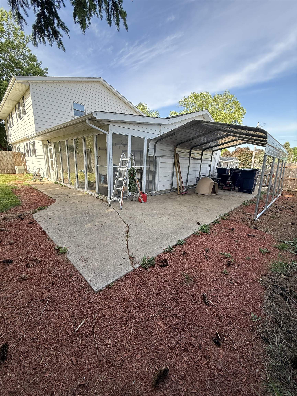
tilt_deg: -10.6
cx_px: 148
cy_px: 198
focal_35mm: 14
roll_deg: -1.3
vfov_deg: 102.1
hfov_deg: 85.7
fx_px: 160
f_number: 2.2
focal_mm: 2.22
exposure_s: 1/376
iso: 64
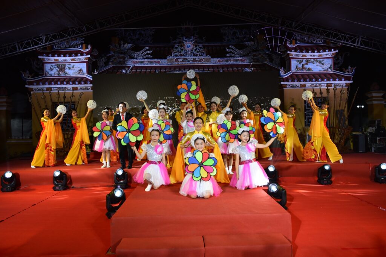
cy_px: 128
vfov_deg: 42.3
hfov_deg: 60.3
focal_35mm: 31
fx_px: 332
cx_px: 193
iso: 800
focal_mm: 31
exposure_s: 1/640
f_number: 4
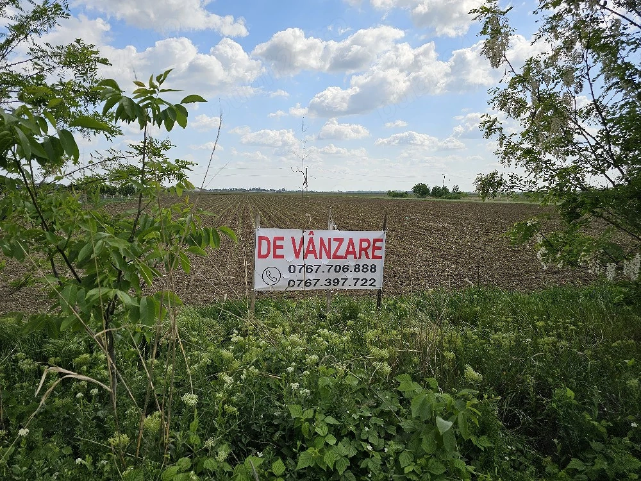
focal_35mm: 23
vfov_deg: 58.9
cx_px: 320
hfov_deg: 73.9
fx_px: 426
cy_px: 240
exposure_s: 1/1000
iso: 10
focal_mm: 6.3
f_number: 1.7
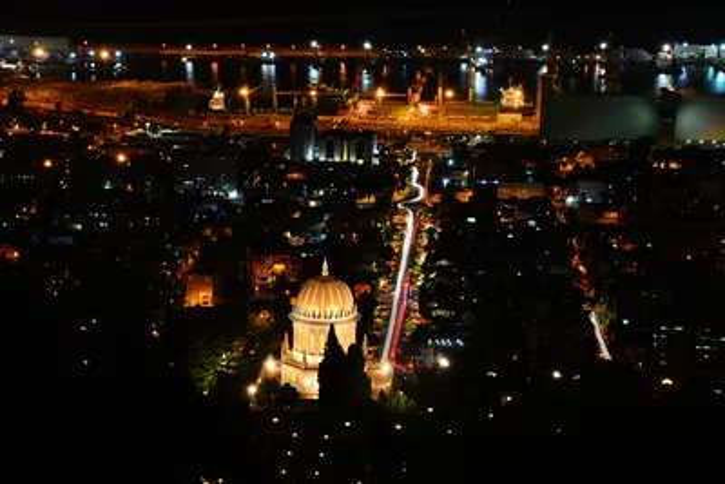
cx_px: 362
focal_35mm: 86
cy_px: 242
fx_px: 1732
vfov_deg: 15.9
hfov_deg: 23.6
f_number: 22
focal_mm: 86
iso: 200
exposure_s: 30
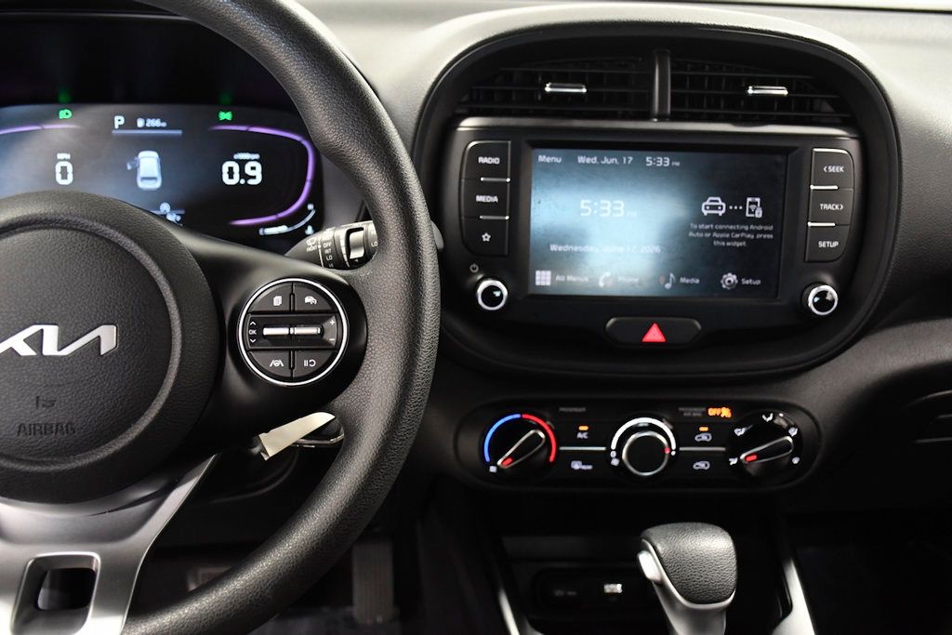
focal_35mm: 39
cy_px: 318
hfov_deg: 49.5
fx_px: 1031
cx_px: 476
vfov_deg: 34.2
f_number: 3.8
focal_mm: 26
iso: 2500
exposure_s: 1/100
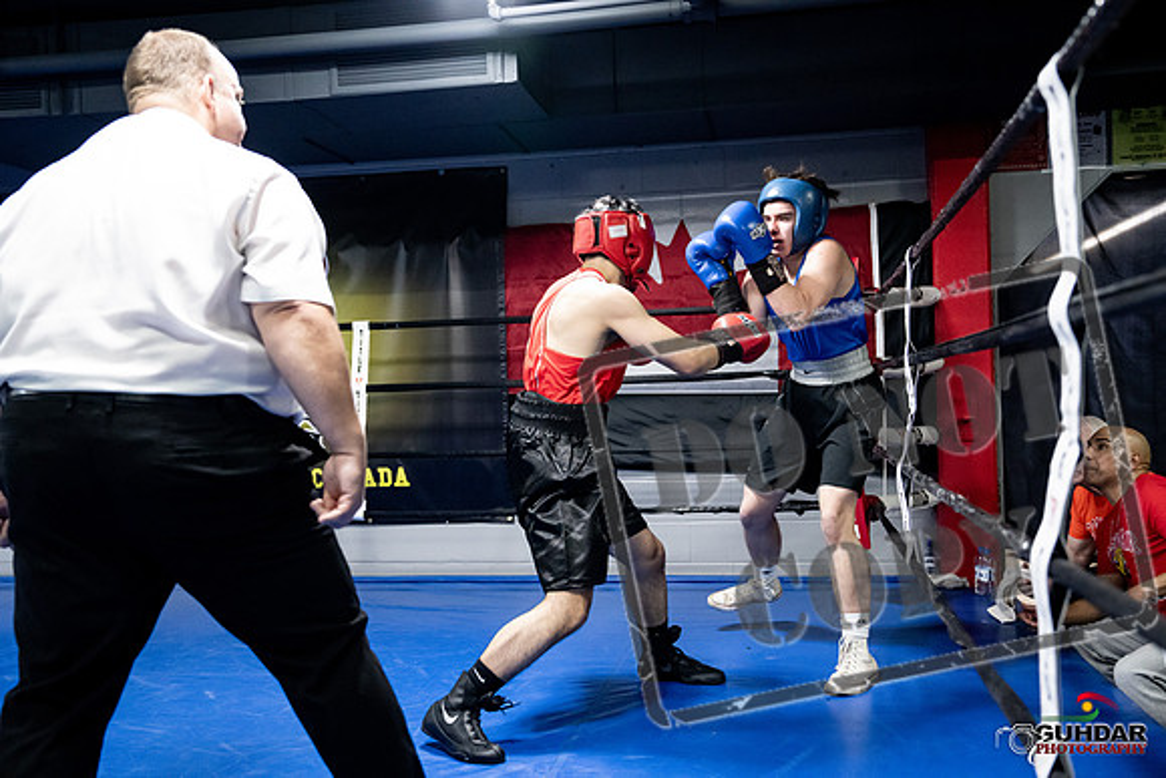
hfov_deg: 55.8
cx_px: 583
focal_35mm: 34
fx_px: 1101
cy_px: 389
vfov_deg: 38.9
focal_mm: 34
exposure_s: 1/1000
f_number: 2.8
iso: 8000
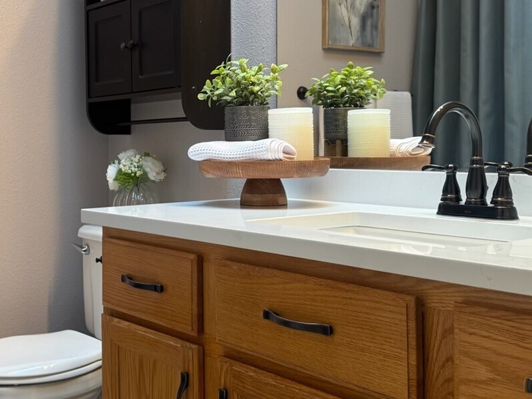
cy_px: 158
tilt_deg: -1.4
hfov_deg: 39.0
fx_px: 738
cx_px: 160
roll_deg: +0.8
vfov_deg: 30.2
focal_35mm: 48
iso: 160
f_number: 1.78
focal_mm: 6.76
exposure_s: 1/120
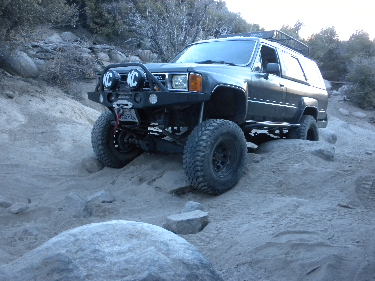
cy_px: 140
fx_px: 401
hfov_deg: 50.1
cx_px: 188
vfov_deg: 38.7
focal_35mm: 37
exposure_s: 1/230
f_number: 3.5
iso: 400
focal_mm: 6.6
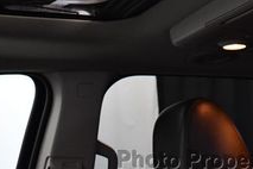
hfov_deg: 20.0
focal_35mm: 102
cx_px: 103
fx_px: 717
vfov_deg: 12.8
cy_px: -71
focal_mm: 23
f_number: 3.8
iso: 2200
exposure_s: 1/125
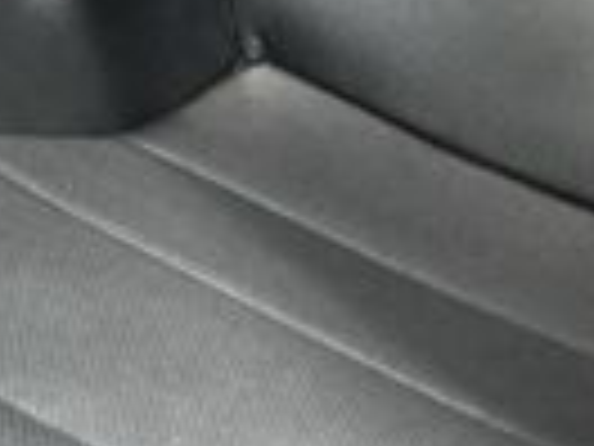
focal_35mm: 112
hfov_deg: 17.6
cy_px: -410
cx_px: 288
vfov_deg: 12.0
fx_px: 1922
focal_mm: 16
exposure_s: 1/10
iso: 12800
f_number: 3.5
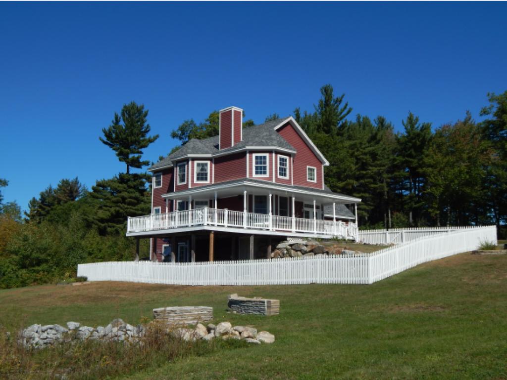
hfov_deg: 49.0
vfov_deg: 37.8
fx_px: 557
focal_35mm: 38
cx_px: 254
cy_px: 190
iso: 125
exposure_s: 1/640
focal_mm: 6.8
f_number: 6.9
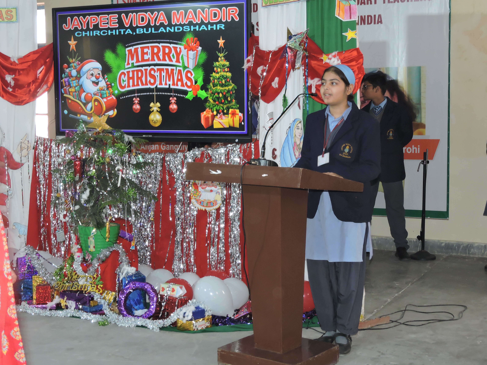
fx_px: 844
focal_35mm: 60
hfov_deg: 32.2
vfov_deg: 24.4
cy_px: 182
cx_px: 244
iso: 450
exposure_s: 1/30
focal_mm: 10.7
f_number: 4.2
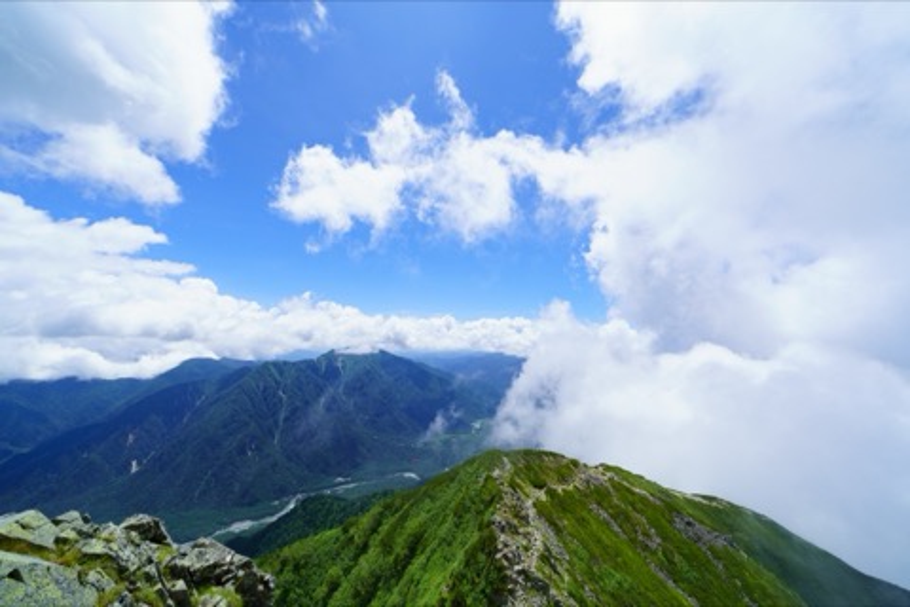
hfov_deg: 112.6
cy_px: 304
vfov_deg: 90.0
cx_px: 455
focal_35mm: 12
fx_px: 303
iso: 100
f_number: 10
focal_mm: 12
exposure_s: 1/250
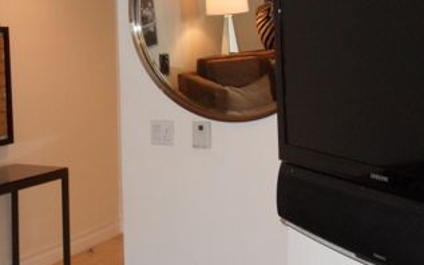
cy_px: 169
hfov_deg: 27.4
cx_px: 159
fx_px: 866
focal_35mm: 75
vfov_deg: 17.3
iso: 200
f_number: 3
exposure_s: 1/45
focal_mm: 6.3
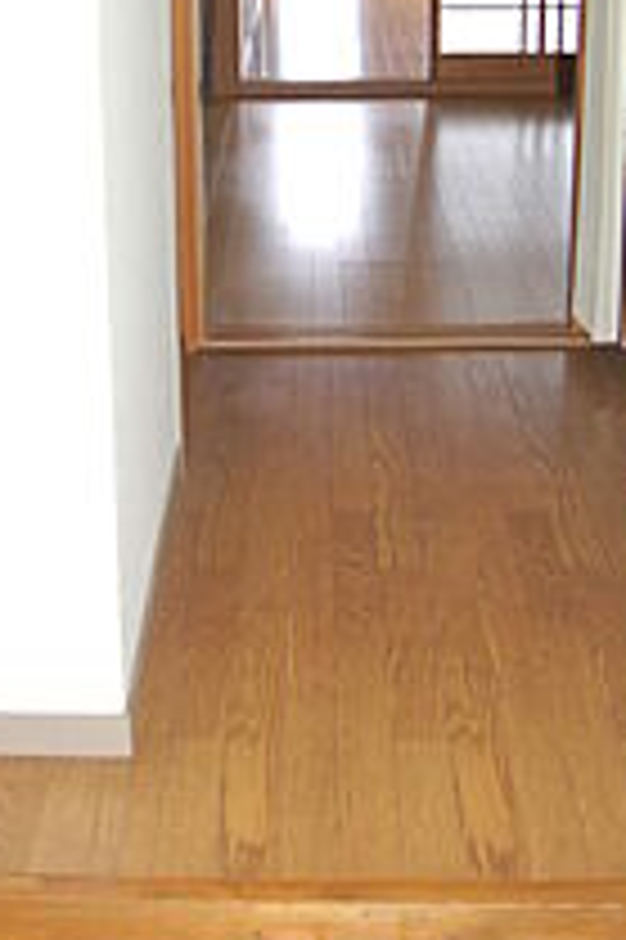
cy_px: 144
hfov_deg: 12.4
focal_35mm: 110
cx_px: 259
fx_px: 2874
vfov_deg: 18.4
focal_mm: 32
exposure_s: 1/500
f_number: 3.2
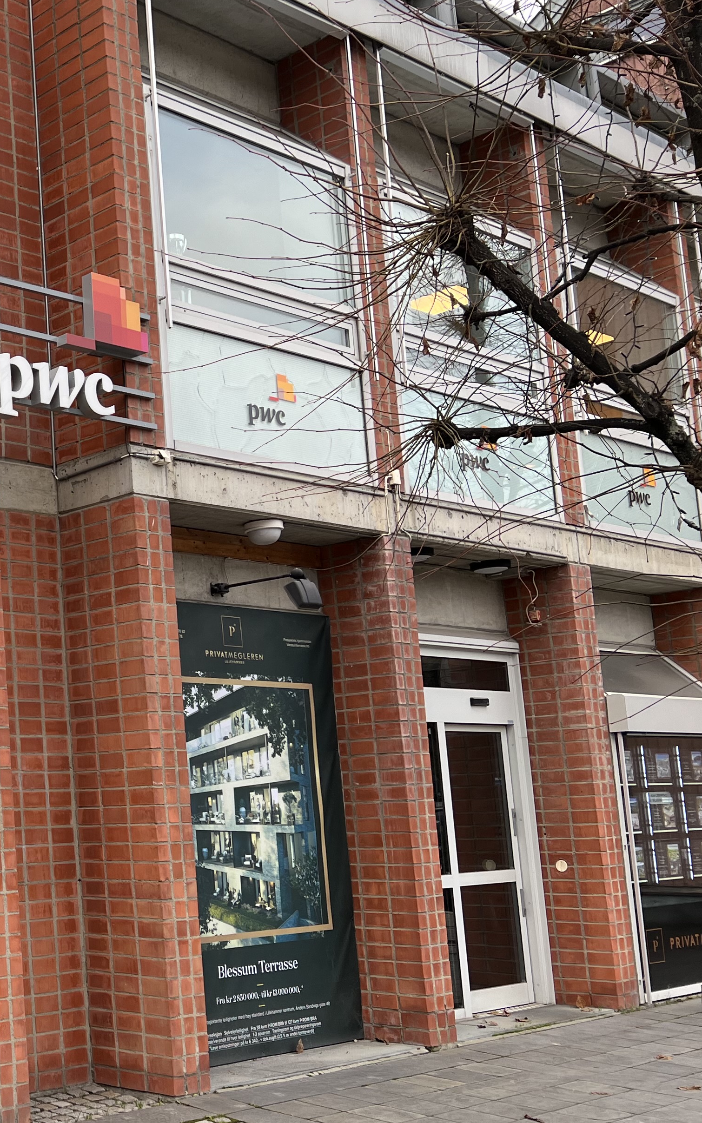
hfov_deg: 24.8
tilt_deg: +7.6
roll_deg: +2.0
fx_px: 1408
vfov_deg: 43.5
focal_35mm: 46
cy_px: 607
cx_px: -182
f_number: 1.5
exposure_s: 1/168
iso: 40
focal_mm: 5.7
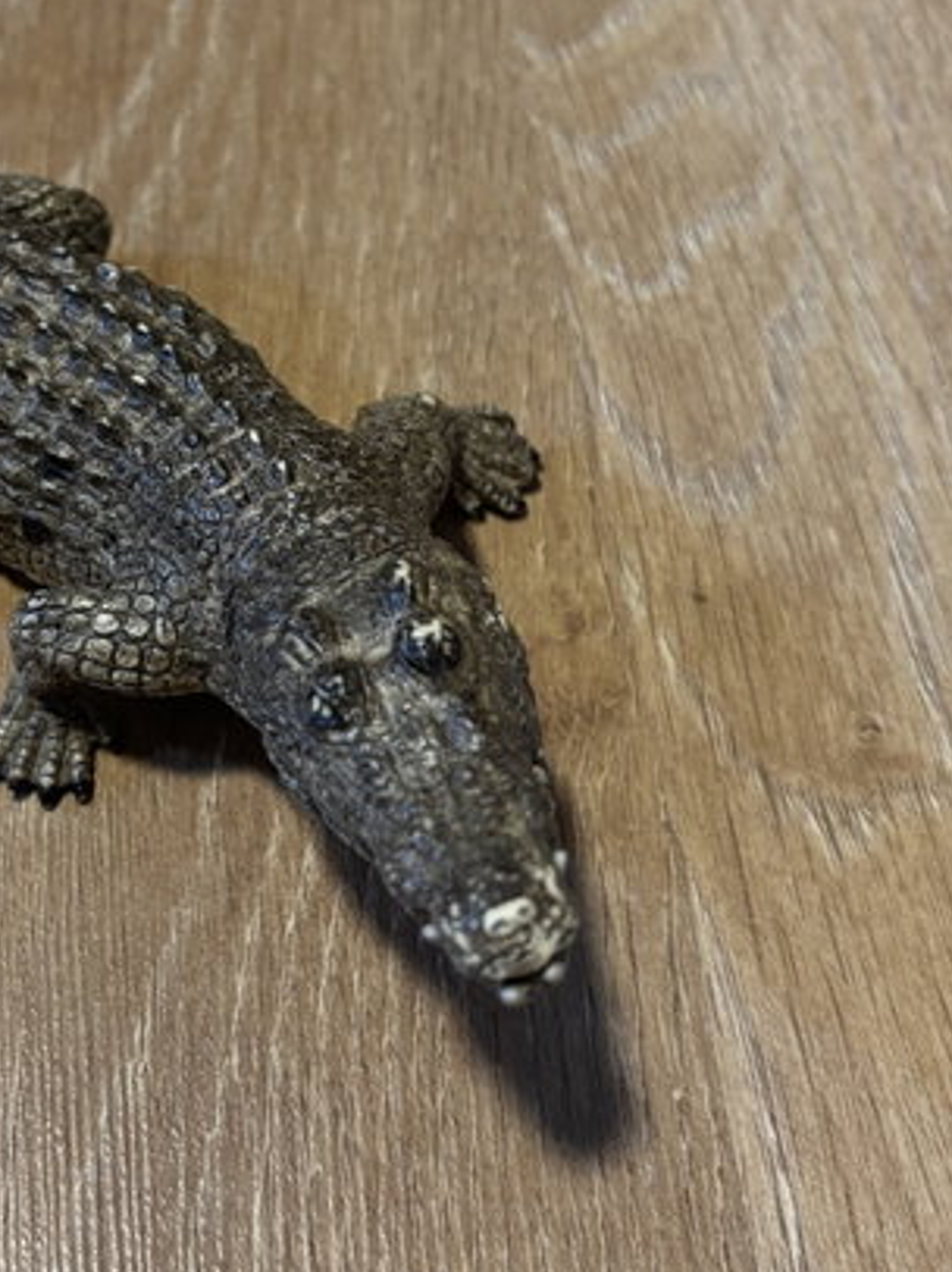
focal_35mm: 53
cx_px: 169
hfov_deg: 26.9
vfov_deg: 35.9
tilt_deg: -56.7
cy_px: 453
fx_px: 1946
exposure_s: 1/50
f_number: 1.6
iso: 200
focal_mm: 5.96
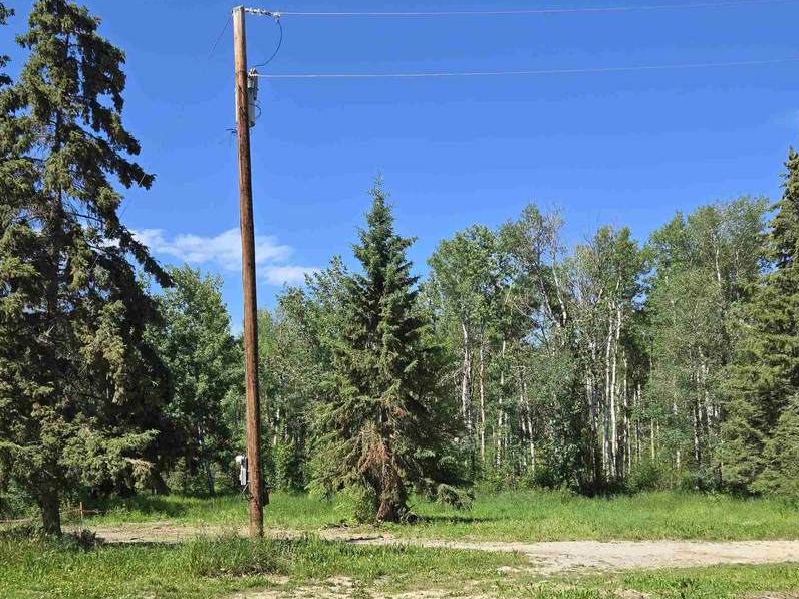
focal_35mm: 37
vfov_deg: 37.9
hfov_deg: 50.1
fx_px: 854
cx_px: 384
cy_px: 429
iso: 25
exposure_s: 1/1347
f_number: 1.8
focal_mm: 5.4
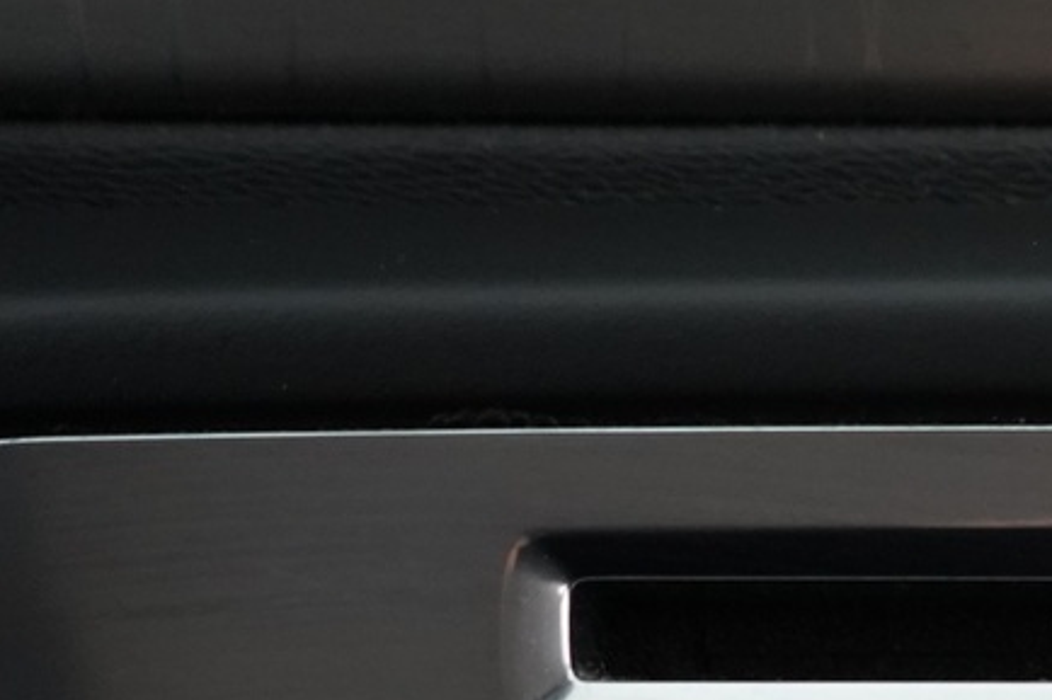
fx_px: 3710
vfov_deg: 10.3
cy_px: 1201
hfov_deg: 14.9
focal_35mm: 127
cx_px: 1593
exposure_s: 1/40
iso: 3200
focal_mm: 34
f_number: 4
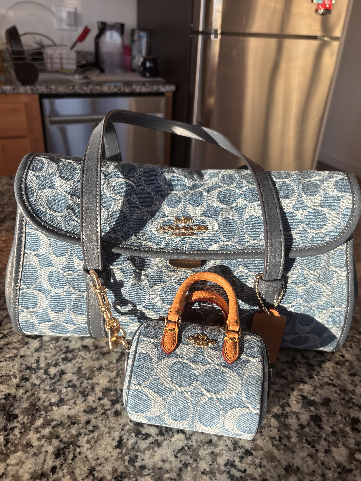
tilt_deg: -29.5
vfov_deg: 65.3
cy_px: 245
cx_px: 180
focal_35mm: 27
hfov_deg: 51.4
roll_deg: -4.1
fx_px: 375
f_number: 1.6
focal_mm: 5.96
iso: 50
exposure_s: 1/272
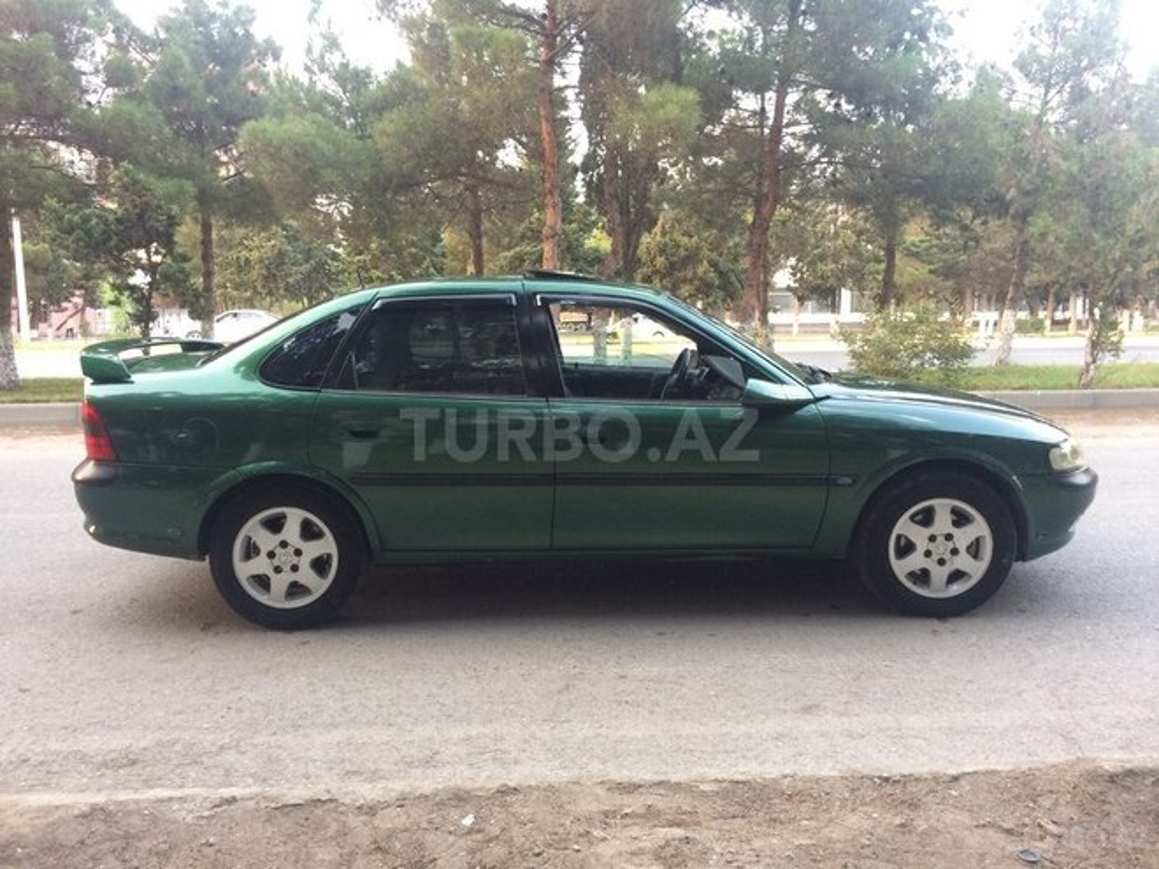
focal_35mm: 29
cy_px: 434
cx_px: 580
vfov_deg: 48.2
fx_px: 971
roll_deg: +1.5
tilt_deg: -7.0
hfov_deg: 61.7
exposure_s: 1/33
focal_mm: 4.15
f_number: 2.2
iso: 125
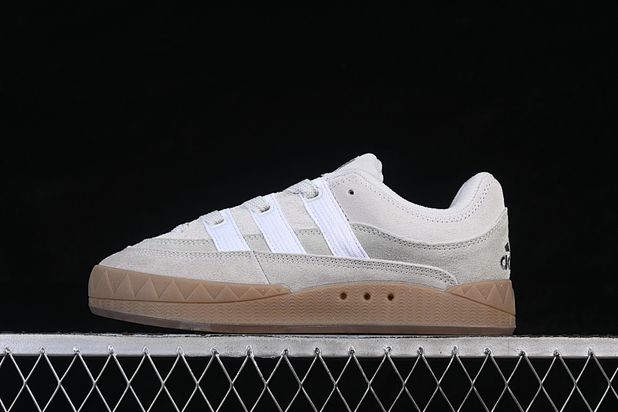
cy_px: 206
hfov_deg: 27.0
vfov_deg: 18.2
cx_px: 309
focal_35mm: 75
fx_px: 1287
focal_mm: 50
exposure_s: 1/80
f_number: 8
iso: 160
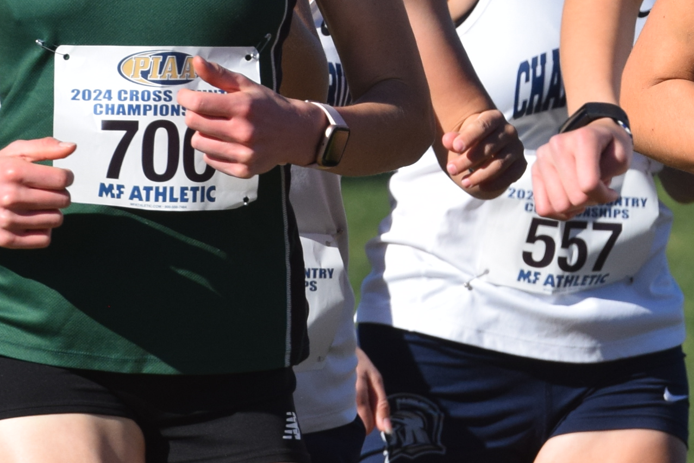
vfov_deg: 1.3
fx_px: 19855
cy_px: -77
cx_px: 468
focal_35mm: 1030
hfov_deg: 2.0
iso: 400
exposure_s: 1/1600
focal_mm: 195
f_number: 6.3
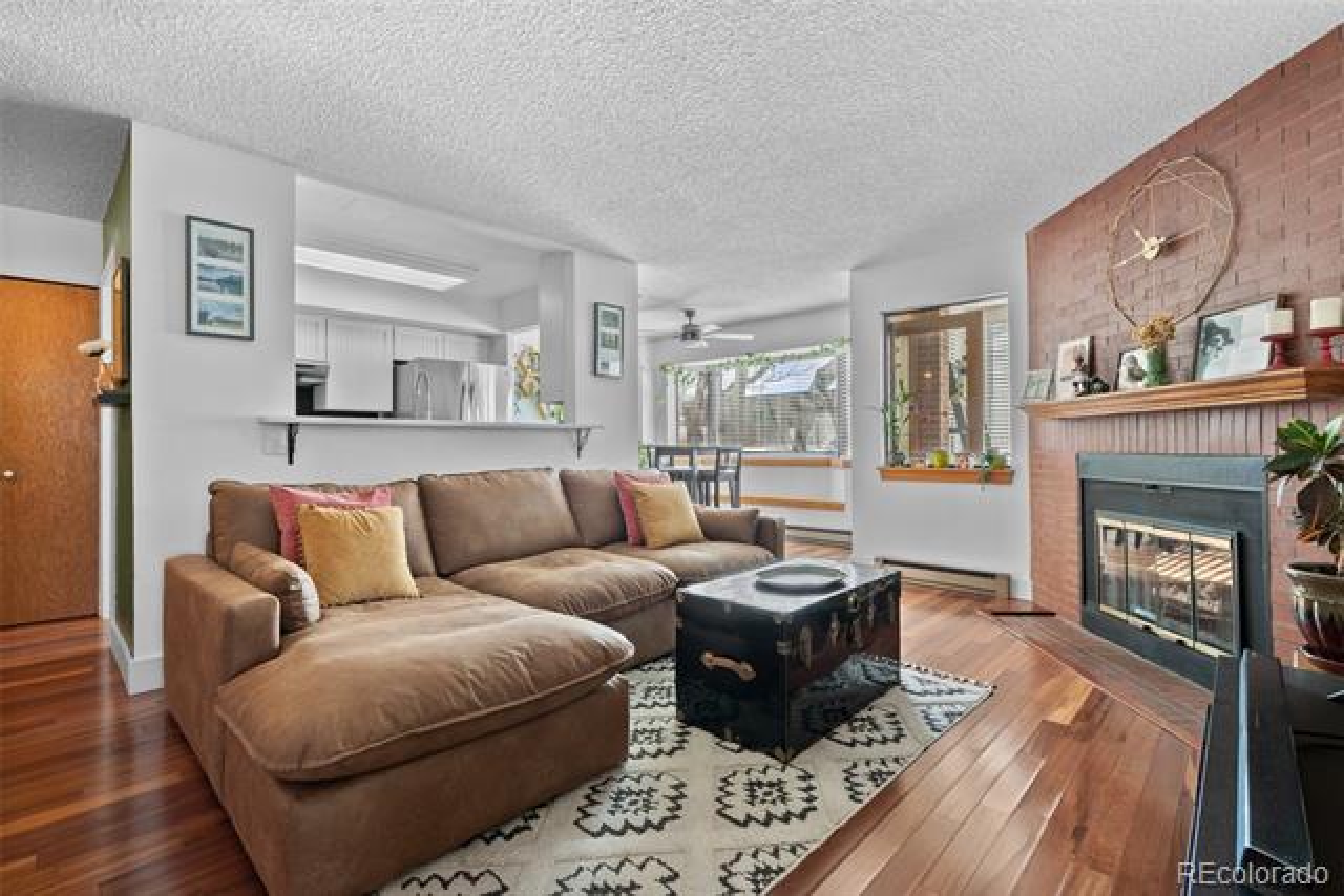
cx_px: 672
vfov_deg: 73.8
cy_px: 448
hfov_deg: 96.7
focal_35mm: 16
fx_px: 597
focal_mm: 16
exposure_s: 1/1.67
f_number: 10
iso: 320
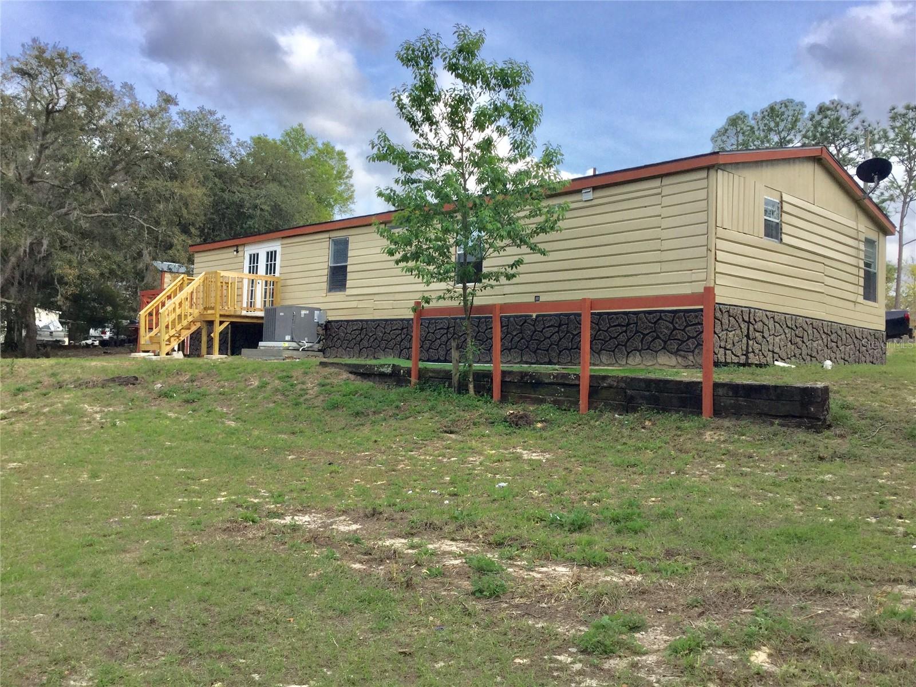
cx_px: 458
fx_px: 820
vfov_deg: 45.4
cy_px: 344
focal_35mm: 31
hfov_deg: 58.4
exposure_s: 1/783
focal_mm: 3.3
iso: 25
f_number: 2.4
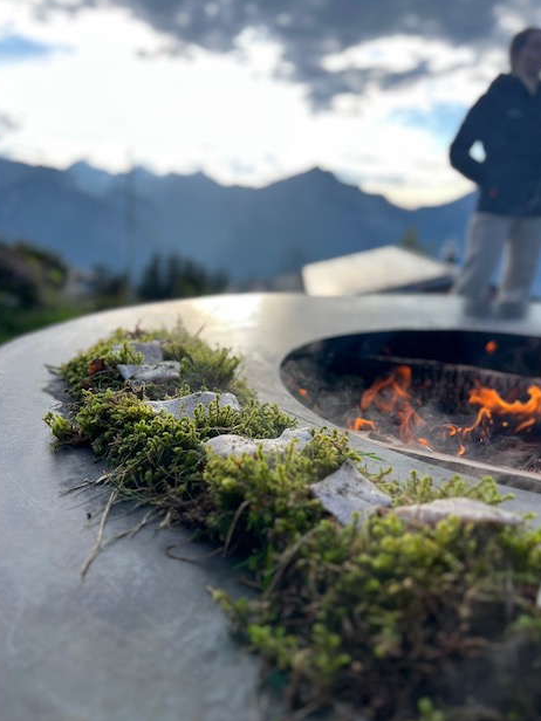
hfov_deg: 51.4
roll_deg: -2.8
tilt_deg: -15.5
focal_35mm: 27
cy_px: 370
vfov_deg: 65.3
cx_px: 267
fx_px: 563
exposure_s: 1/859
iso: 50
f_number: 1.5
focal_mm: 5.7
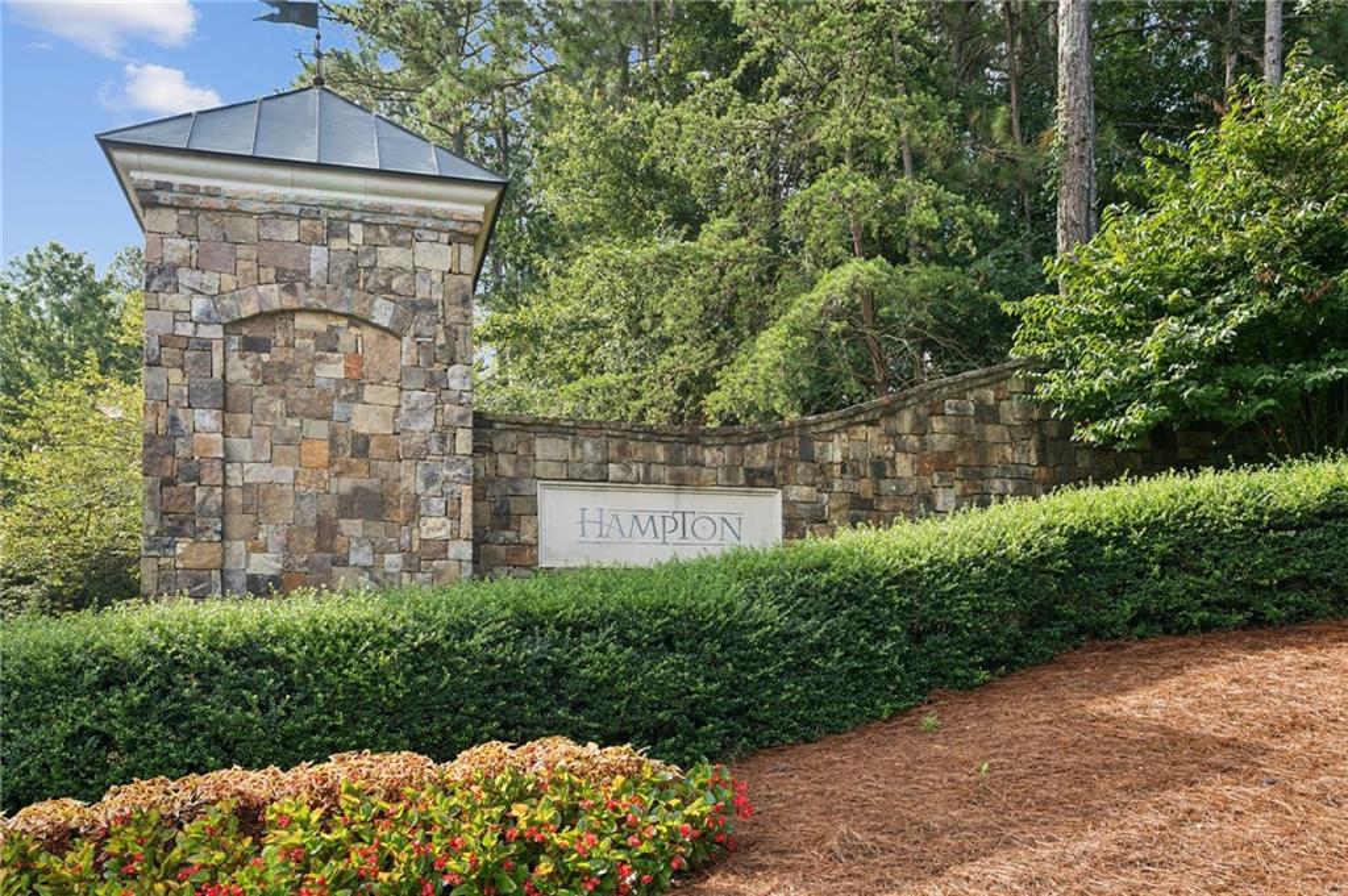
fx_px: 1104
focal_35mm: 30
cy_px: 448
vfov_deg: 44.2
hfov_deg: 62.8
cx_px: 674
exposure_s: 1/50
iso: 100
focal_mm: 29.5
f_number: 8
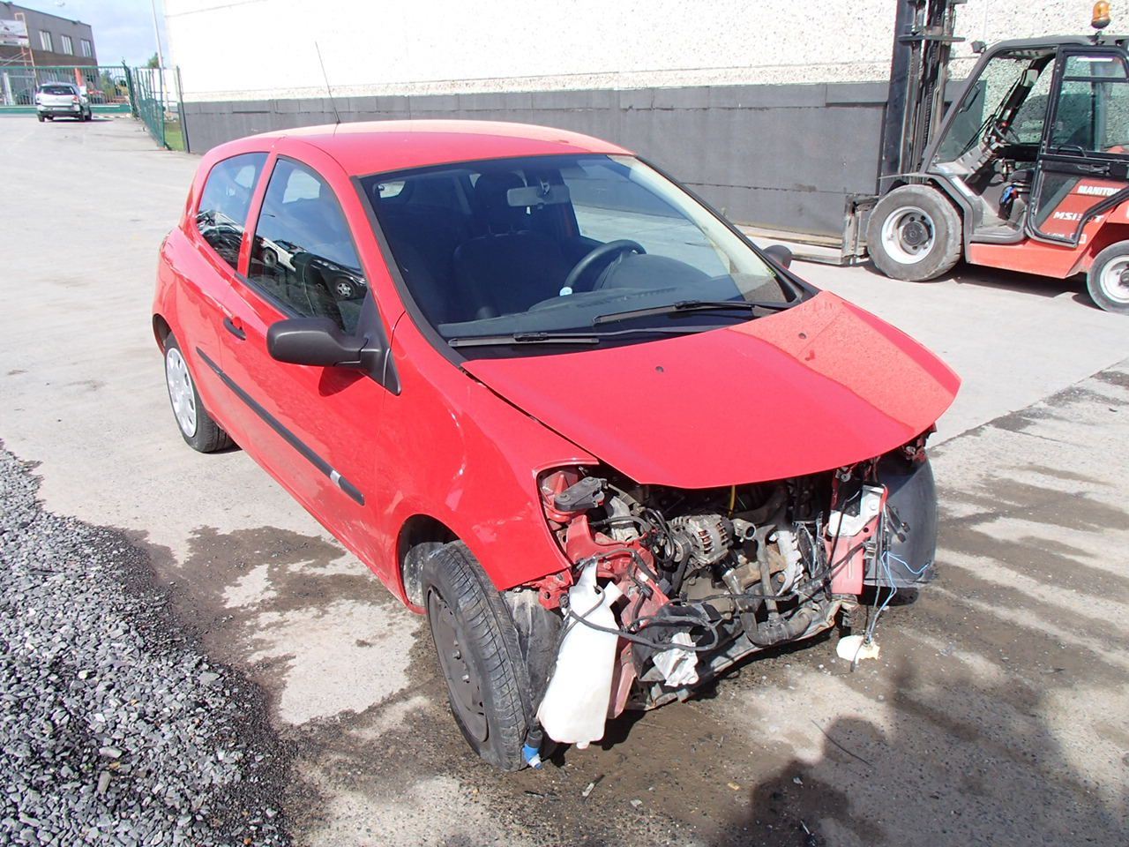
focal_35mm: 28
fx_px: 913
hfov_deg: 63.4
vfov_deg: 49.7
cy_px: 424
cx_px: 564
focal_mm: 5
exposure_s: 1/500
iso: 100
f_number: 3.9
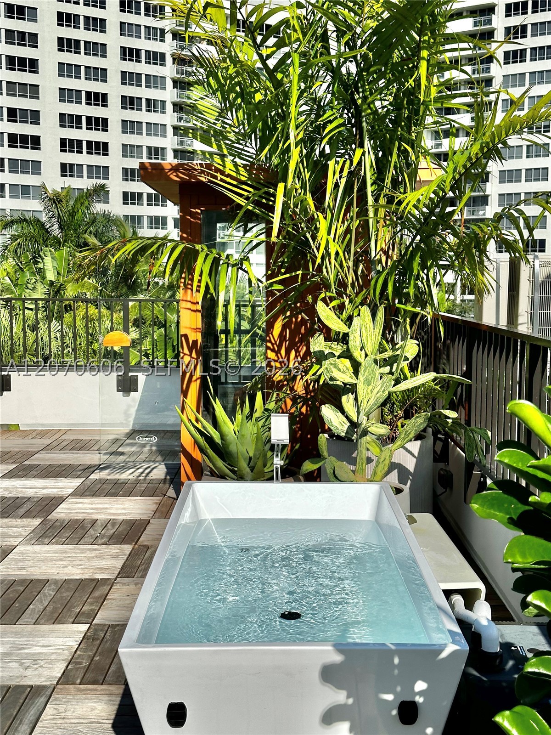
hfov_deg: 30.3
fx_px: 1019
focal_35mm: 48
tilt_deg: -5.9
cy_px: 368
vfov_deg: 39.7
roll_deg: -0.5
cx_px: 276
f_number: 1.78
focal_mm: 6.86
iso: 64
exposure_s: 1/8929
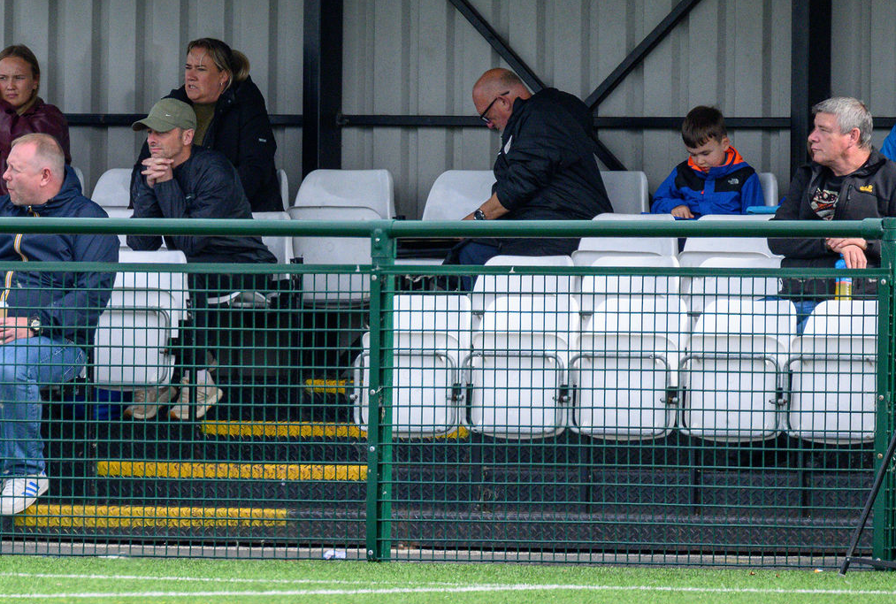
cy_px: 151
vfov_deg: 1.5
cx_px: 85
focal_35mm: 955
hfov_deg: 2.2
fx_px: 23850
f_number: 5.6
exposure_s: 1/2000
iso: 1600
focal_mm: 400
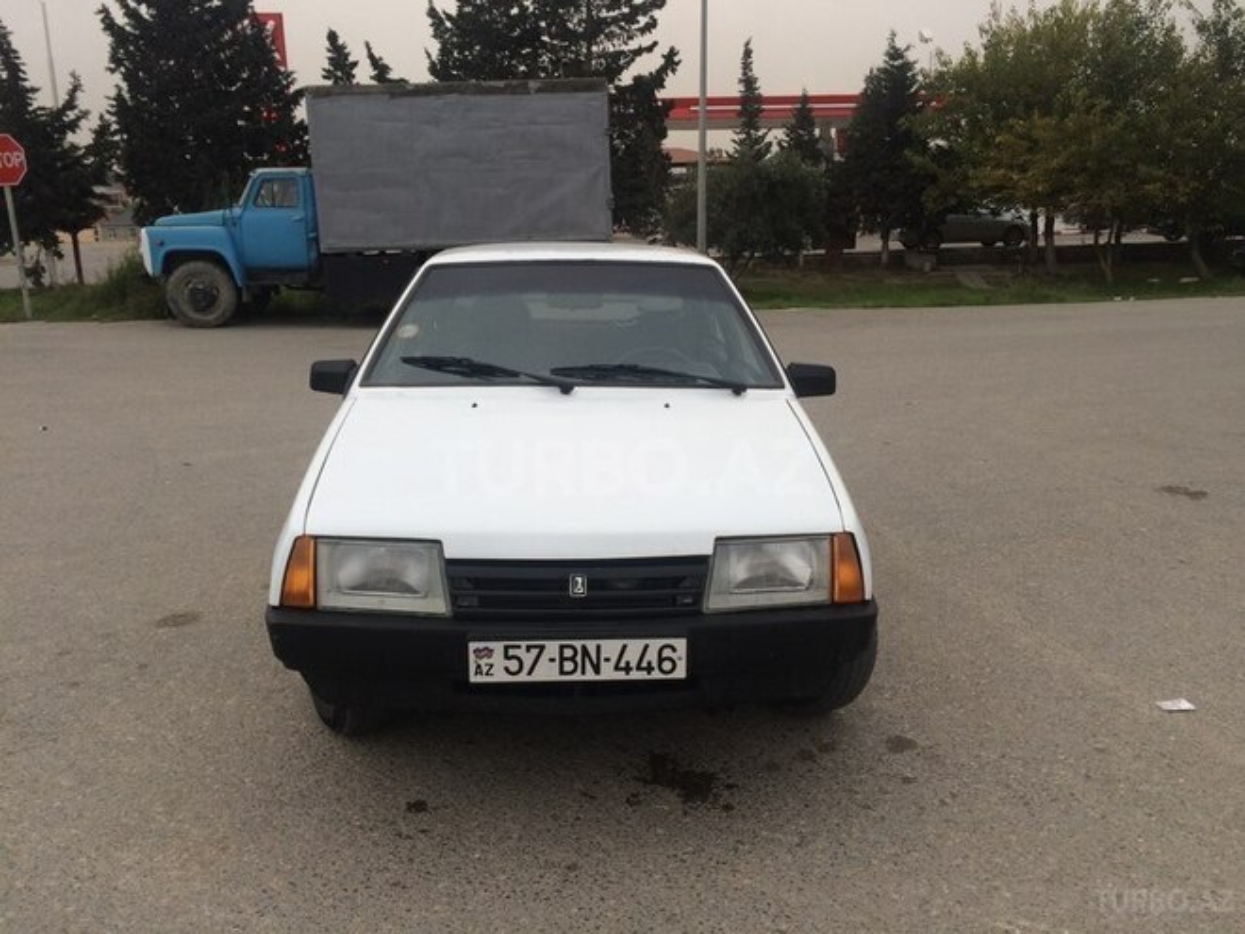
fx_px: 1043
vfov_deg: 48.2
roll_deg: +0.8
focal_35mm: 29
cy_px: 467
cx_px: 622
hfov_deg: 61.7
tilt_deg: -13.2
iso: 32
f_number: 2.2
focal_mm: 4.15
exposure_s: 1/117
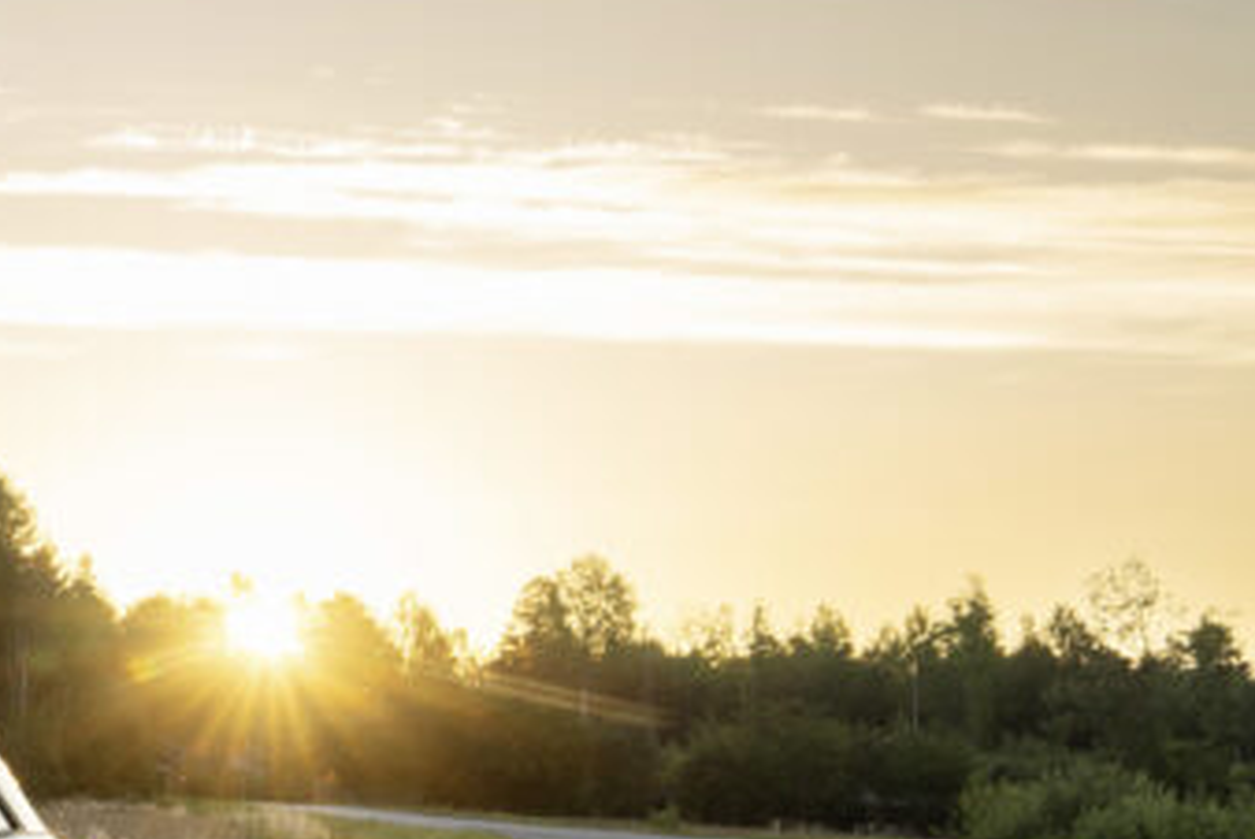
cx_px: -616
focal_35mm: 118
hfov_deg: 15.9
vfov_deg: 11.6
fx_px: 4117
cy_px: 648
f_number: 8
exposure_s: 1/30
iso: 100
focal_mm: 39
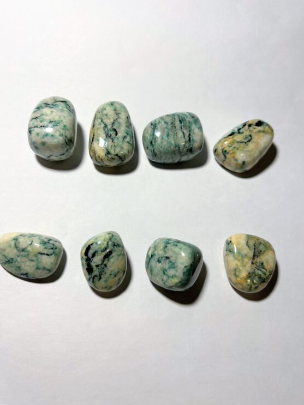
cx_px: 142
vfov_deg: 63.5
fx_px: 328
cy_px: 203
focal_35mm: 28
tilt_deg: -65.5
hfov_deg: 49.7
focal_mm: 5.1
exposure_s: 1/129
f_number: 1.6
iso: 32
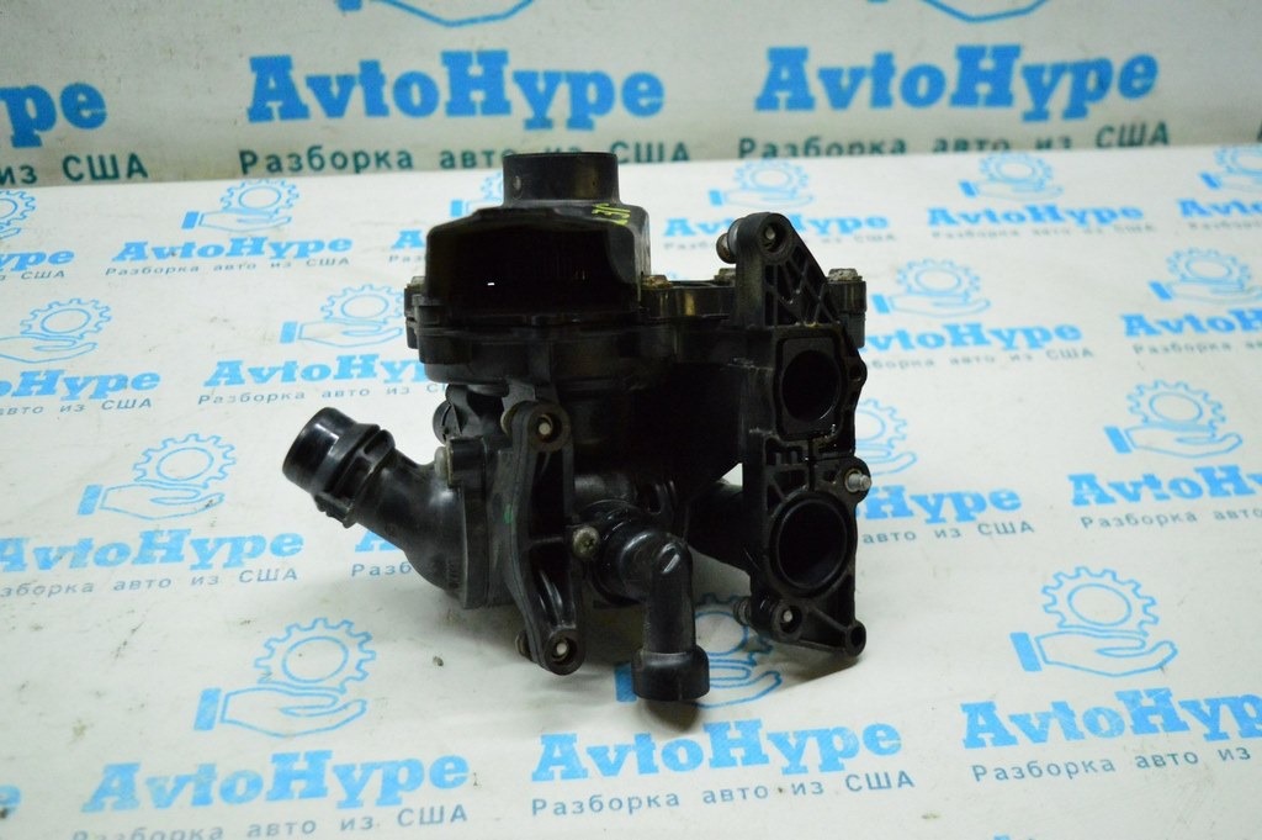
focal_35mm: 40
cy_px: 420
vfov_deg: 33.0
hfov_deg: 48.0
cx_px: 631
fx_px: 1419
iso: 6400
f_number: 4
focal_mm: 27
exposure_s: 1/640
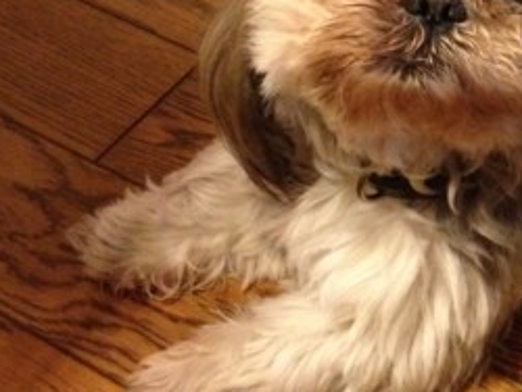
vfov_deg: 17.5
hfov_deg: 22.8
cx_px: 441
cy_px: 85
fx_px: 1268
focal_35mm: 84
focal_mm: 4.28
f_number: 2.4
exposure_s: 1/15
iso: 640
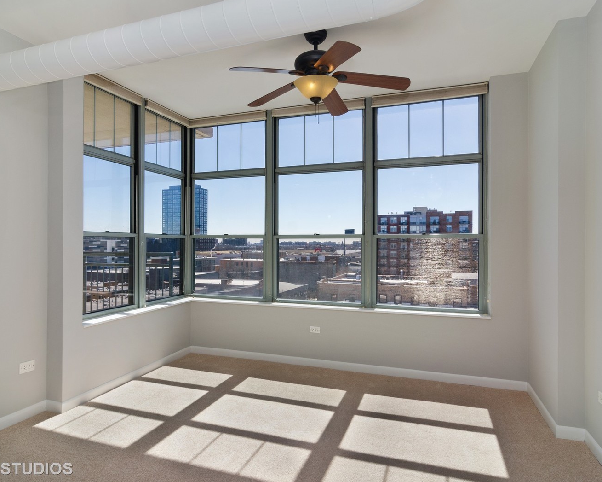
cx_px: 281
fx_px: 374
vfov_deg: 65.5
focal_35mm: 21
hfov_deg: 77.5
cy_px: 245
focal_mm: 12
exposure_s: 1/250
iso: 200
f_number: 8
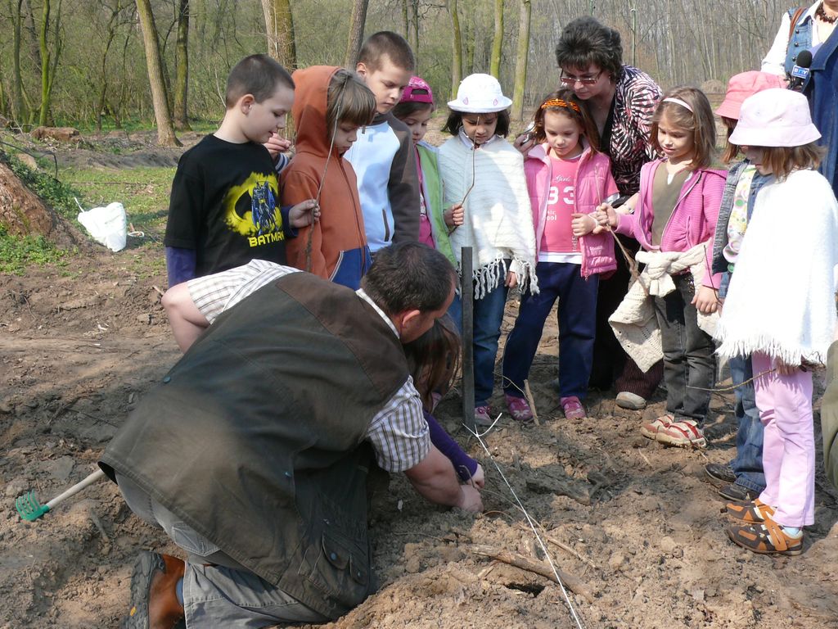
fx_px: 1331
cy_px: 314
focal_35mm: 55
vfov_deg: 26.6
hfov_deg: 34.9
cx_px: 419
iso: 100
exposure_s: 1/250
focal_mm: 9.6
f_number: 5
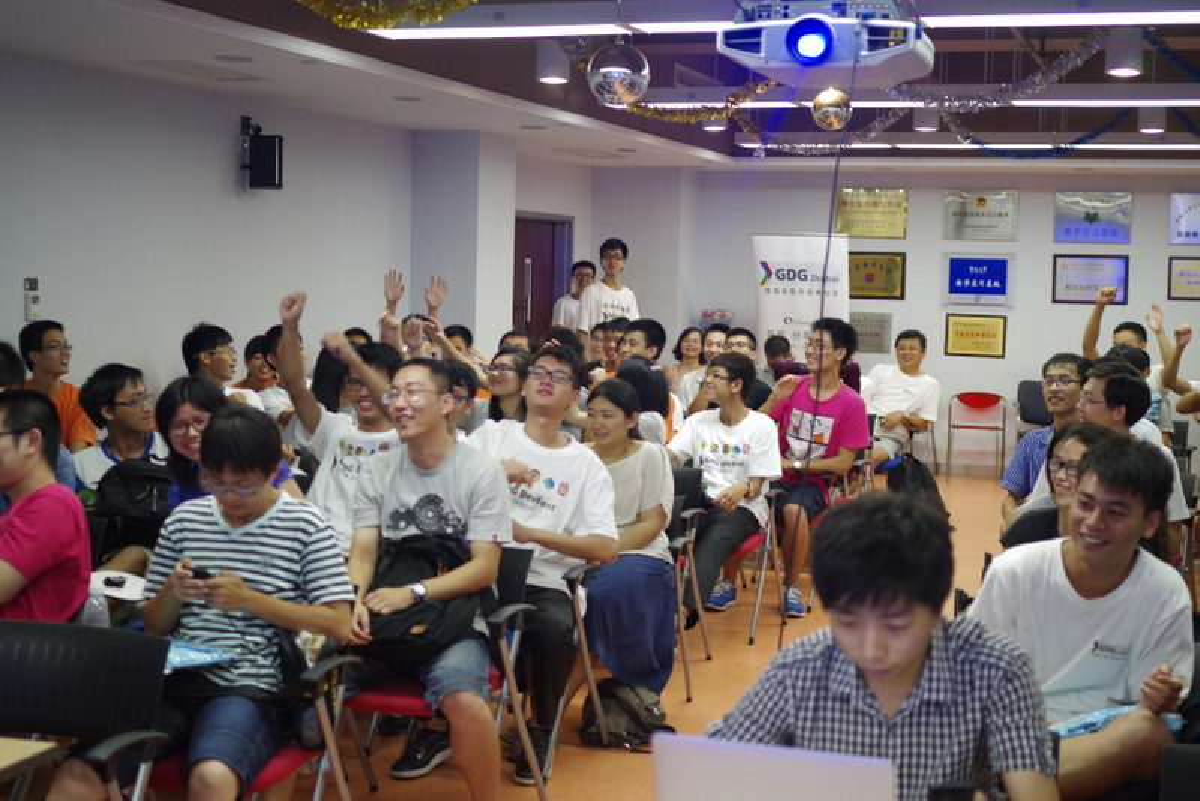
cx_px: 600
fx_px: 1734
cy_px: 400
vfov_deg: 26.0
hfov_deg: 38.2
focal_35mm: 52
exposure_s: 1/60
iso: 800
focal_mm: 35
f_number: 2.4
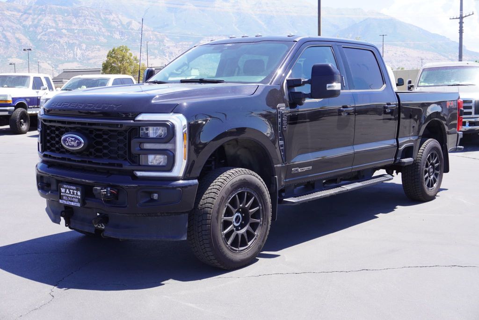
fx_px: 579
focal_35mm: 44
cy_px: 160
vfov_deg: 30.9
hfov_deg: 44.9
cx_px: 240
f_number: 7.1
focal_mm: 29
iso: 100
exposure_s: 1/125
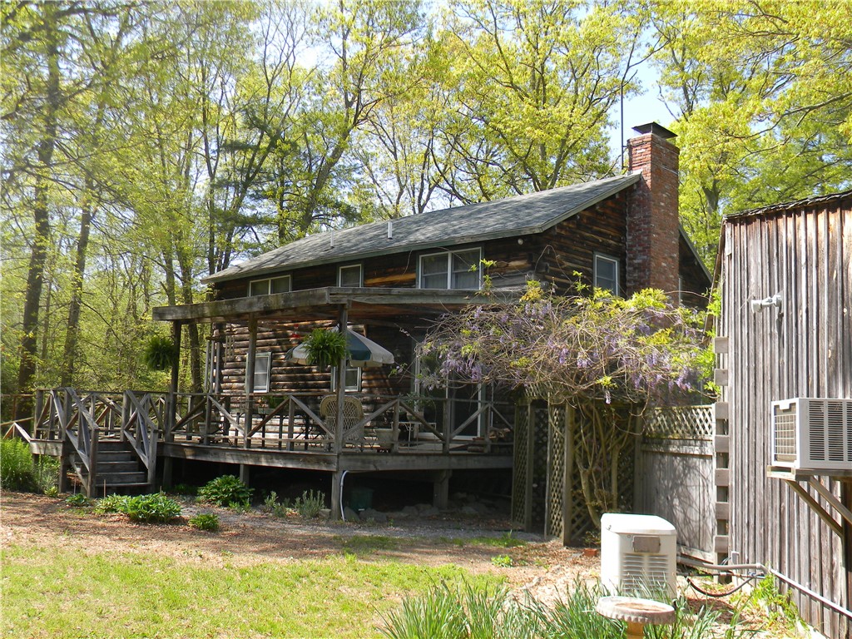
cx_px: 426
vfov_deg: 39.7
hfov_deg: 51.4
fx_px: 886
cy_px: 320
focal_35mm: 36
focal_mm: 6.4
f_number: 3.7
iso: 80
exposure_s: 1/220
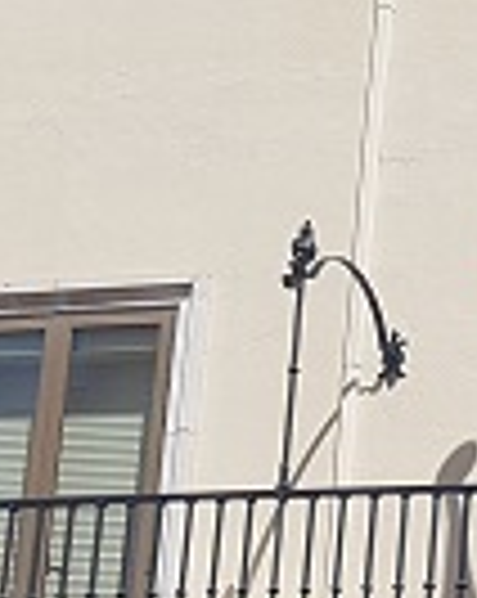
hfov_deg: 10.2
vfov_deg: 14.5
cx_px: 1305
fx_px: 2140
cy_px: 985
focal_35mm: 121
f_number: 1.7
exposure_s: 1/2344
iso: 40
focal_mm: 4.2
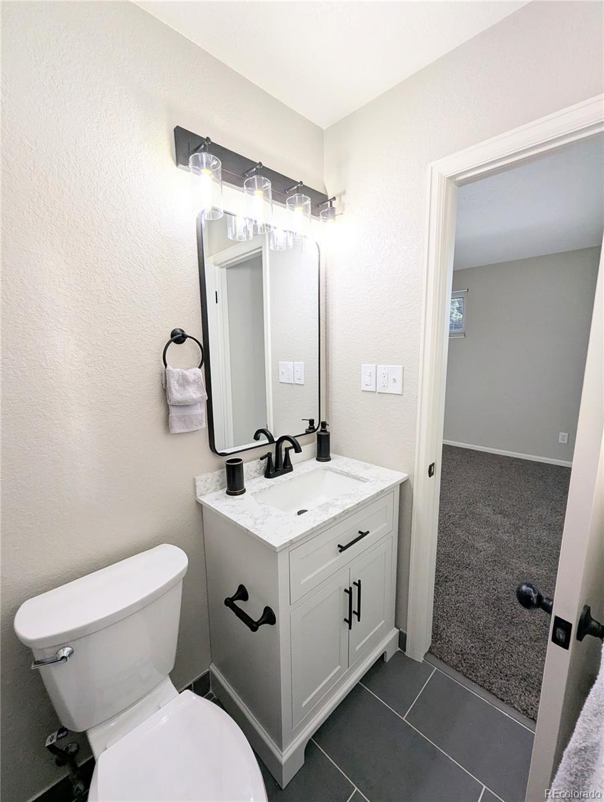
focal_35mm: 13
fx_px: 302
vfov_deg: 106.1
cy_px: 401
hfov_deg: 90.0
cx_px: 302
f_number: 2.2
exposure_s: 1/367
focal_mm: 1.95
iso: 51
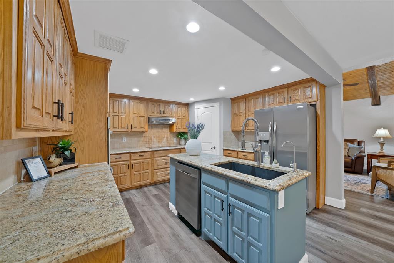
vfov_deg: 90.1
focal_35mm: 12
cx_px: 197
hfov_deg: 112.6
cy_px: 132
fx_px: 131
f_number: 9
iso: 640
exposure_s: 2.5
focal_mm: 12
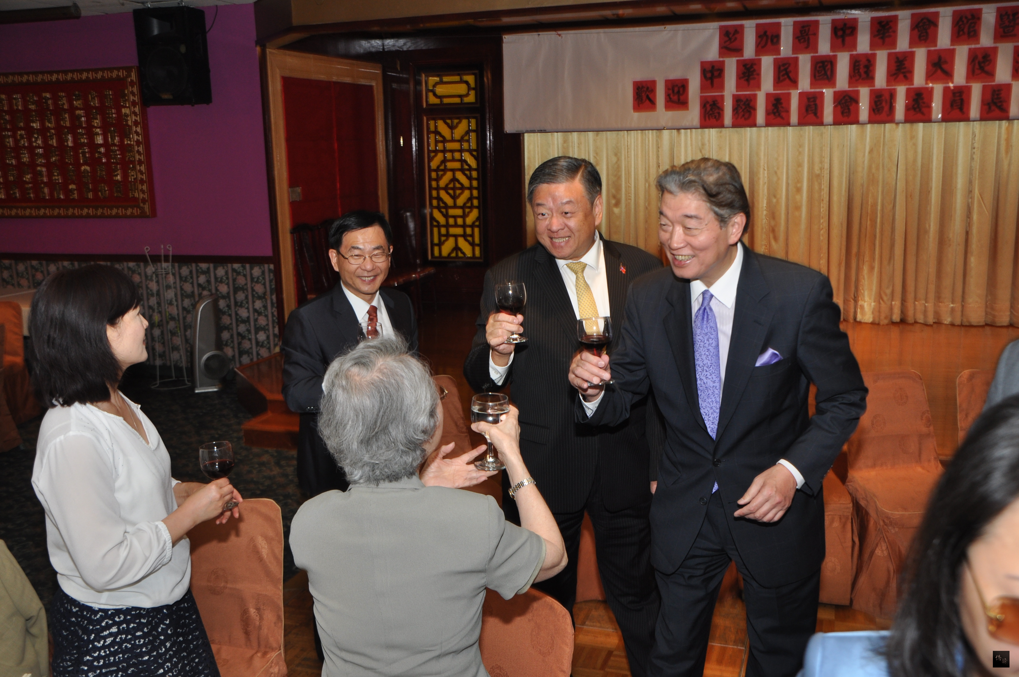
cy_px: 338
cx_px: 510
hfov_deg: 55.2
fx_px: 975
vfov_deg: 38.3
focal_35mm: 34
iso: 320
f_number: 4
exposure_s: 1/60
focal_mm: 23
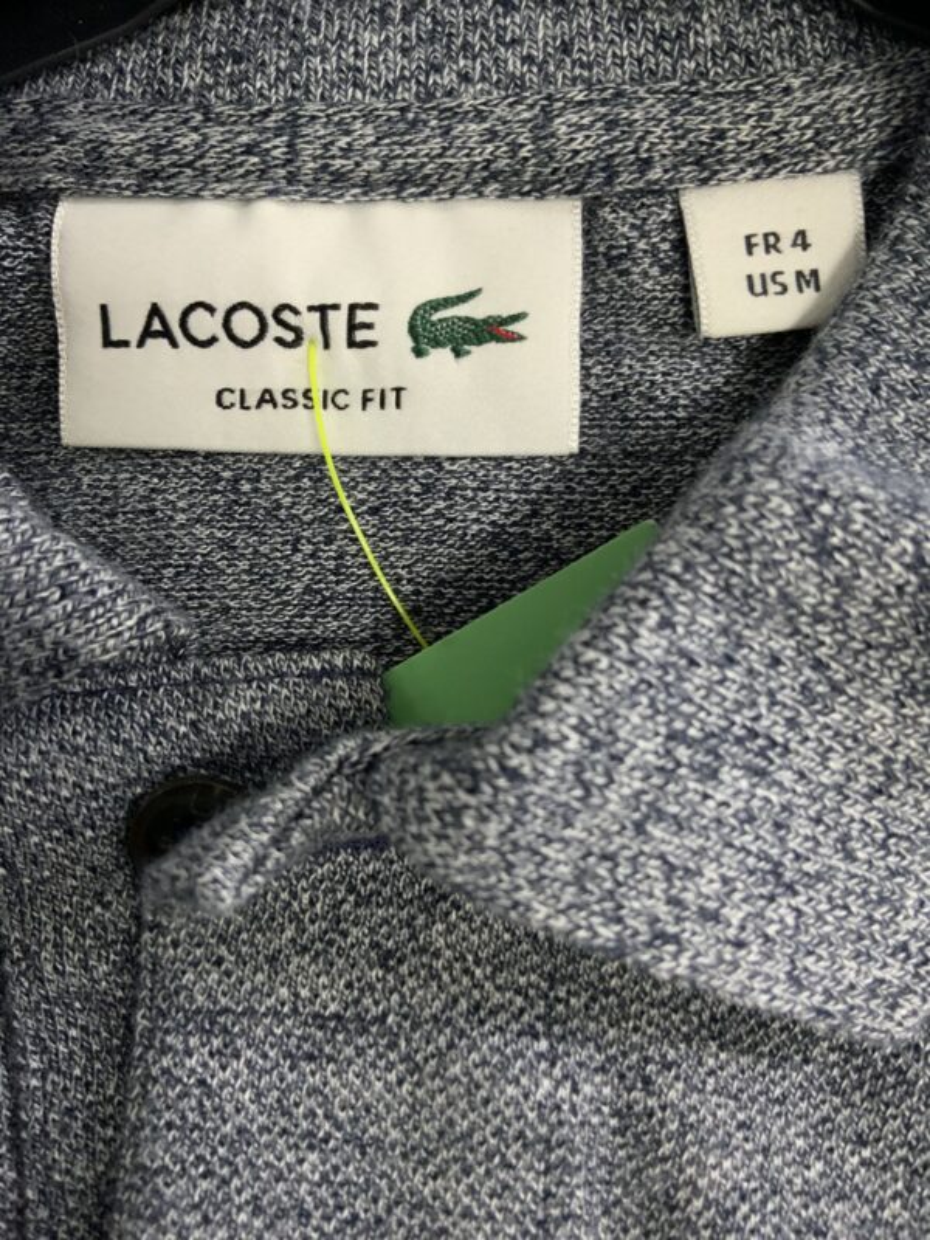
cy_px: 620
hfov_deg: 48.2
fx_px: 1039
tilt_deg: -79.9
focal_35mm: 29
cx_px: 465
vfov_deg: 61.7
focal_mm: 3
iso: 100
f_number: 1.8
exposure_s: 1/50
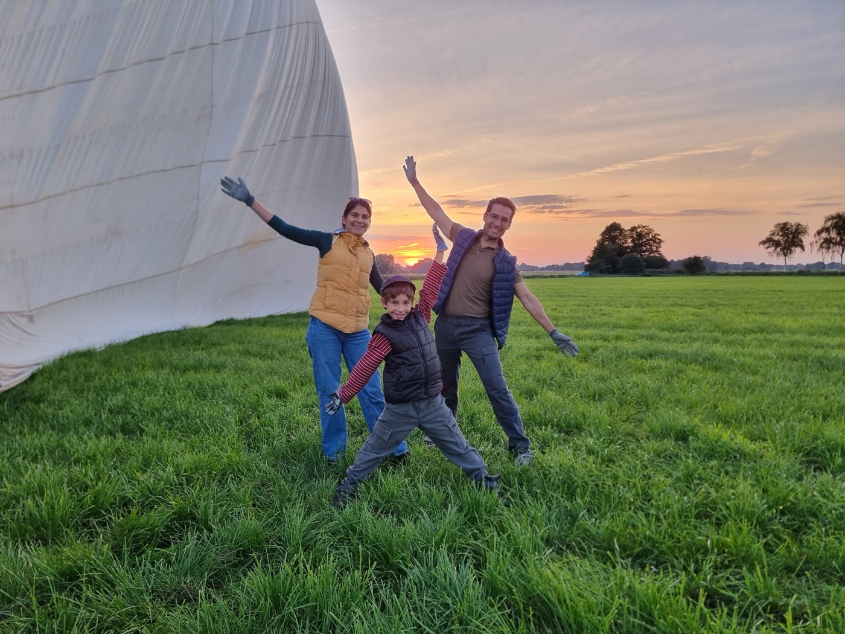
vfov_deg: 56.8
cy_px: 317
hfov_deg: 71.6
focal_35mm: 24
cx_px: 422
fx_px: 586
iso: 50
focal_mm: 6.7
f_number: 1.8
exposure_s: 1/100
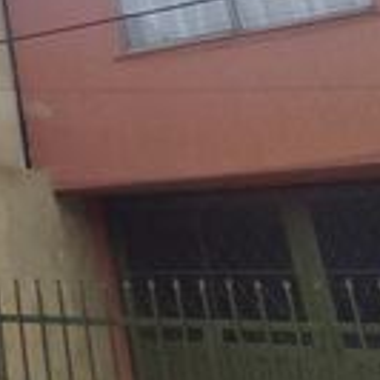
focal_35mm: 71
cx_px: -334
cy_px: -34
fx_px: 882
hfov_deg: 18.2
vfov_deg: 22.9
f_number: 2.2
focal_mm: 1.65
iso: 50
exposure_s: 1/5618
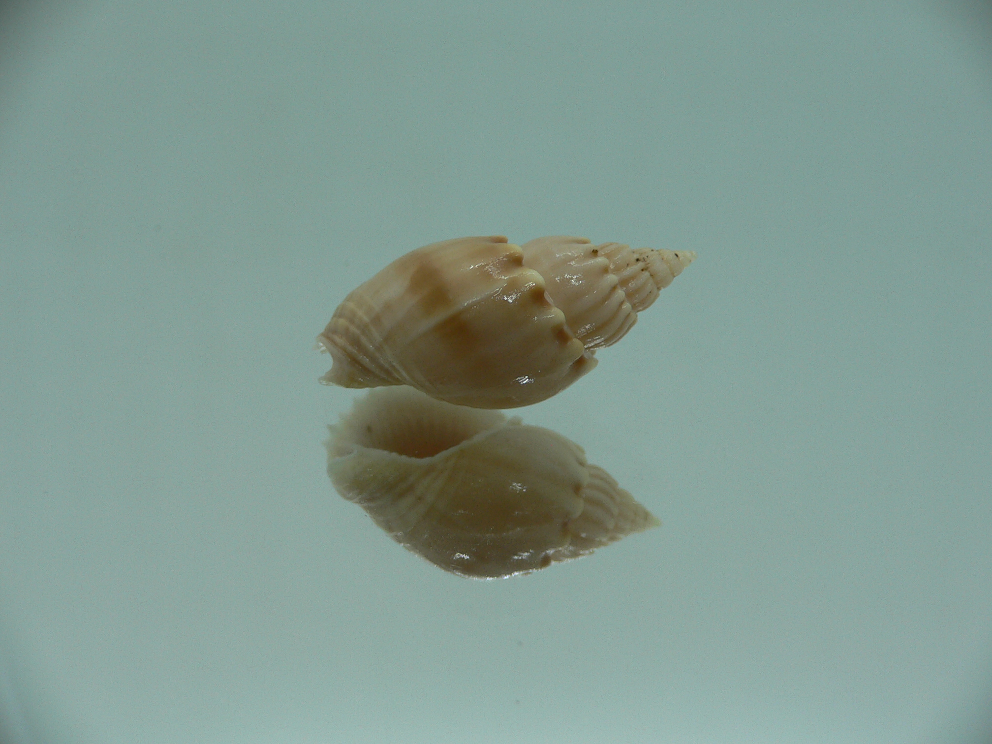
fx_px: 1003
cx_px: 496
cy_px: 372
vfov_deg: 40.7
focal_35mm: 35
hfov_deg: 52.6
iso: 80
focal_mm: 4.6
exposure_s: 1/60
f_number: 2.8
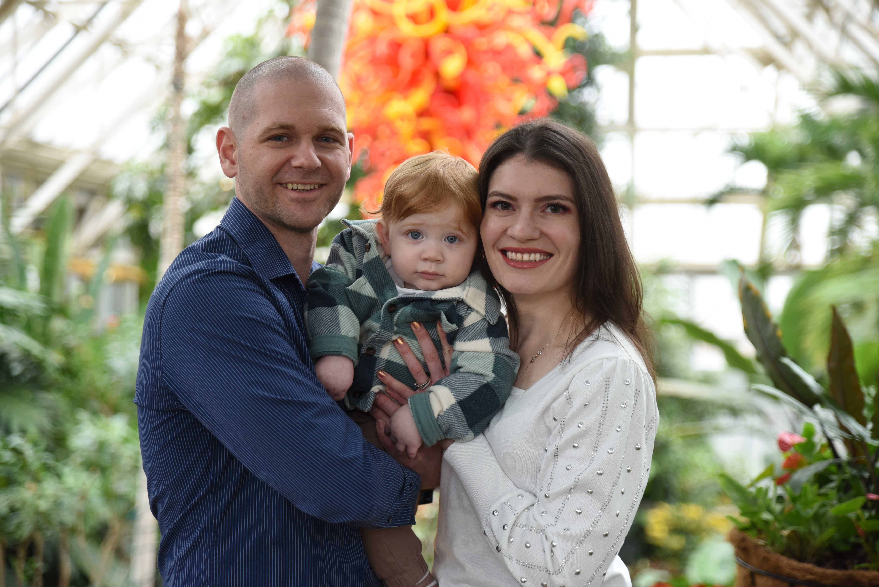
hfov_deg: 36.2
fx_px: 1343
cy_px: 294
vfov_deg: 24.6
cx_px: 440
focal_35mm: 55
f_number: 2.8
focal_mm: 55
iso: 1000
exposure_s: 1/250
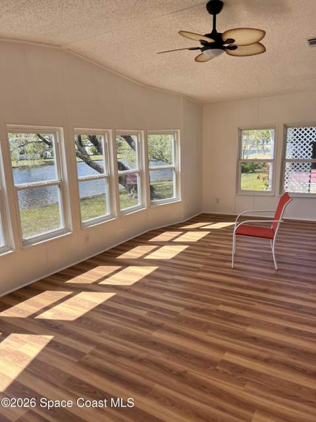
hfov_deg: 53.1
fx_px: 316
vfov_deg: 67.3
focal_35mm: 26
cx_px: 158
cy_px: 211
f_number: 1.5
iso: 50
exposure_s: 1/957
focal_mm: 5.7
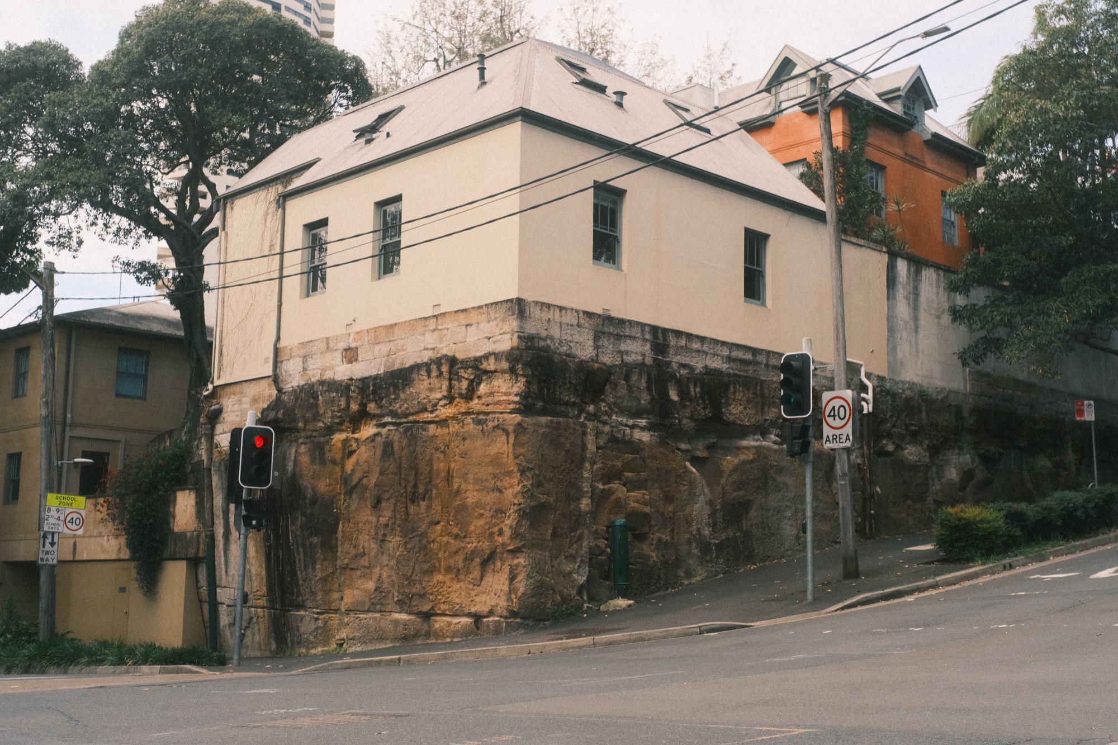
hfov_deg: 46.4
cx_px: 559
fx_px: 1304
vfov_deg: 31.9
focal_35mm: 42
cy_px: 372
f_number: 4.5
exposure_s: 1/4000
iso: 2000
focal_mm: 28
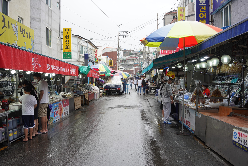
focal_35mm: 35
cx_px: 124
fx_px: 241
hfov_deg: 54.4
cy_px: 83
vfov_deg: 37.9
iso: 200
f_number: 7.1
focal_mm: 35
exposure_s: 1/100
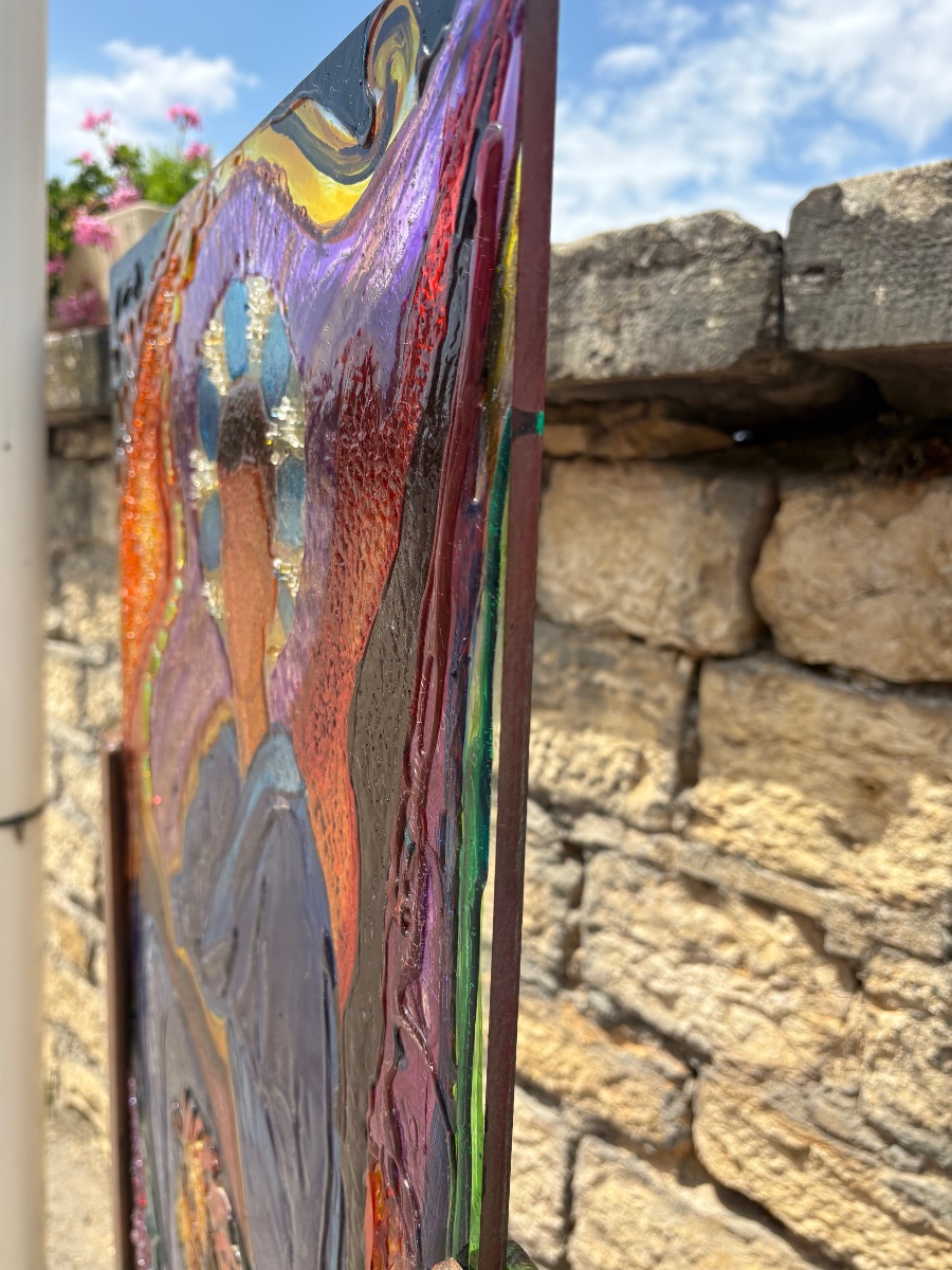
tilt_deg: -6.9
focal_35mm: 26
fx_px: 953
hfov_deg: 53.1
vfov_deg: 67.3
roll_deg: -4.6
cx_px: 476
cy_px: 635
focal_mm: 5.96
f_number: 1.6
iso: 50
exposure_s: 1/2538
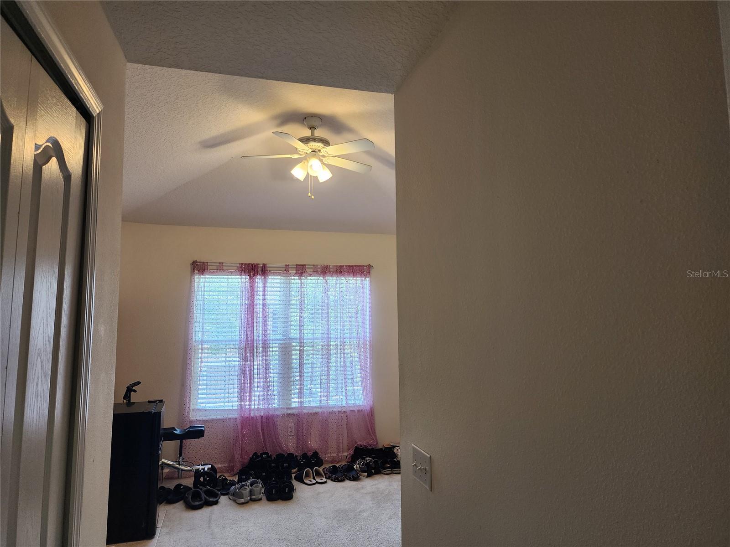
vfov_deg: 58.9
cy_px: 274
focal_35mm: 23
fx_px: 485
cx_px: 365
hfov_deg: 73.9
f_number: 1.8
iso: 125
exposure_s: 1/120
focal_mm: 6.4
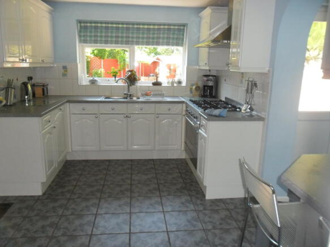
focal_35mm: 27
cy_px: 124
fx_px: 257
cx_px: 165
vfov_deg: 51.3
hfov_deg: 65.3
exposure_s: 1/45
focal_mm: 4.9
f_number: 3.5
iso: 240
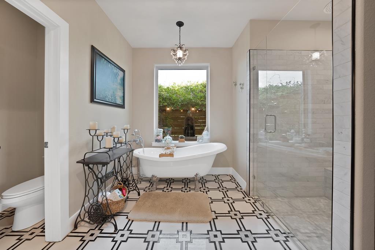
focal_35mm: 12
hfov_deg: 112.6
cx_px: 188
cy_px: 125
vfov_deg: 90.1
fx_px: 125
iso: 640
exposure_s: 1/5
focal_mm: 12
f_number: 9
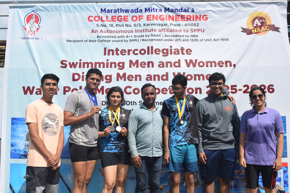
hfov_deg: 47.9
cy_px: 96
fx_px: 326
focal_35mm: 40
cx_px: 145
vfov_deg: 33.0
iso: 200
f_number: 10
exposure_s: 1/400
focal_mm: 27
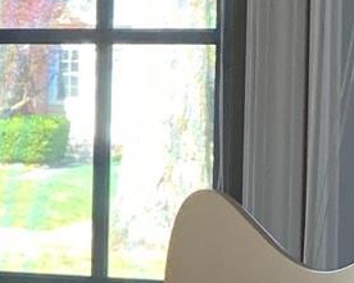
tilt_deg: -1.5
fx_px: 1970
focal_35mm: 188
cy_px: 124
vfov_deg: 8.2
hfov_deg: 8.7
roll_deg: -1.4
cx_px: -658
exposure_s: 1/109
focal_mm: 4.25
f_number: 1.8
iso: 100
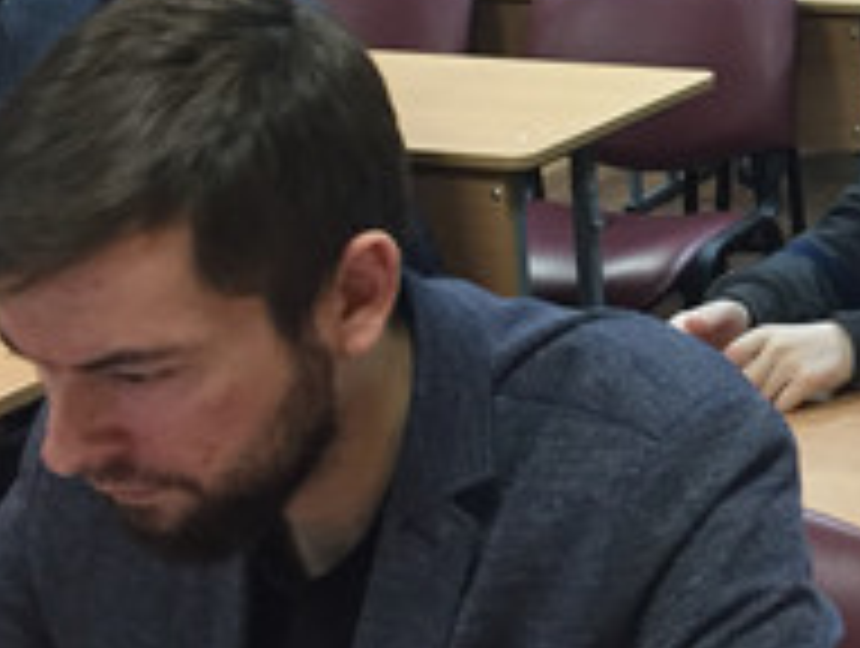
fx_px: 2414
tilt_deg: -9.7
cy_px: -68
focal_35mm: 97
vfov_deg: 14.9
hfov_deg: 18.9
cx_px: 1067
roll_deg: +1.5
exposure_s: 1/33
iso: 200
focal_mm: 4.15
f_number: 2.2
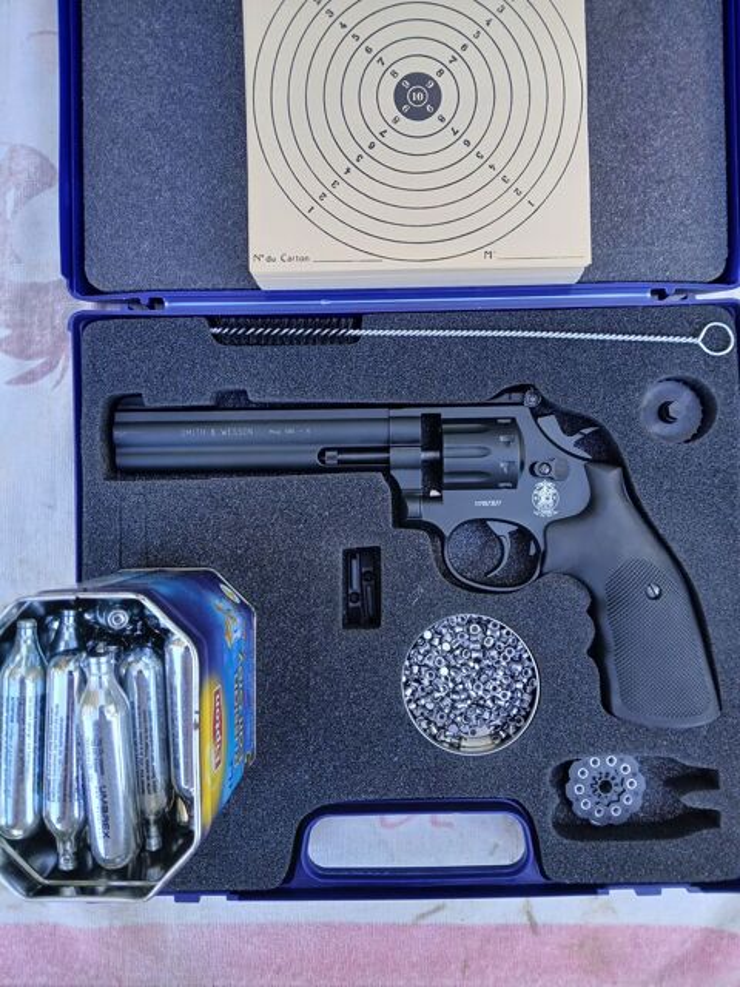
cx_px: 370
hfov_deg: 53.1
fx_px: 741
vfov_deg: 67.3
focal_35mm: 26
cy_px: 494
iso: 40
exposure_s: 1/50
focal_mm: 3.98
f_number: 1.8
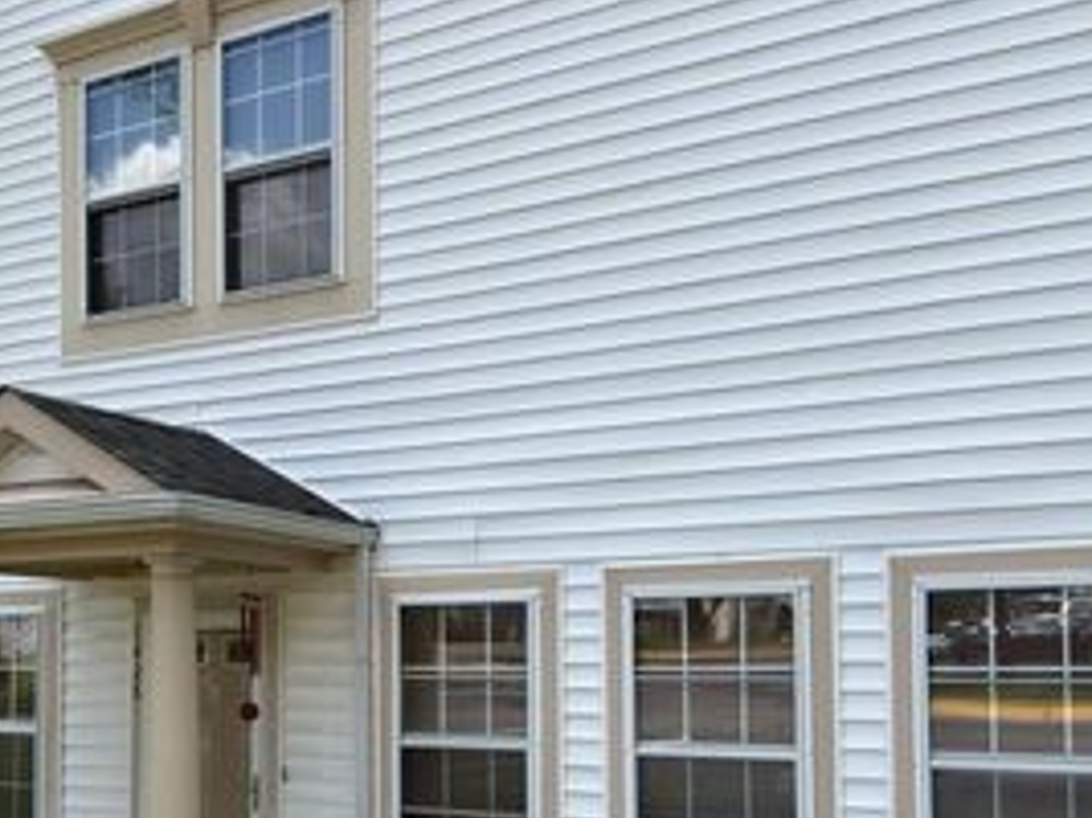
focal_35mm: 45
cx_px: 462
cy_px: 611
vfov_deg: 31.6
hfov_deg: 42.0
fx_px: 1419
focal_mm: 6.76
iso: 80
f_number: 1.78
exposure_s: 1/3226
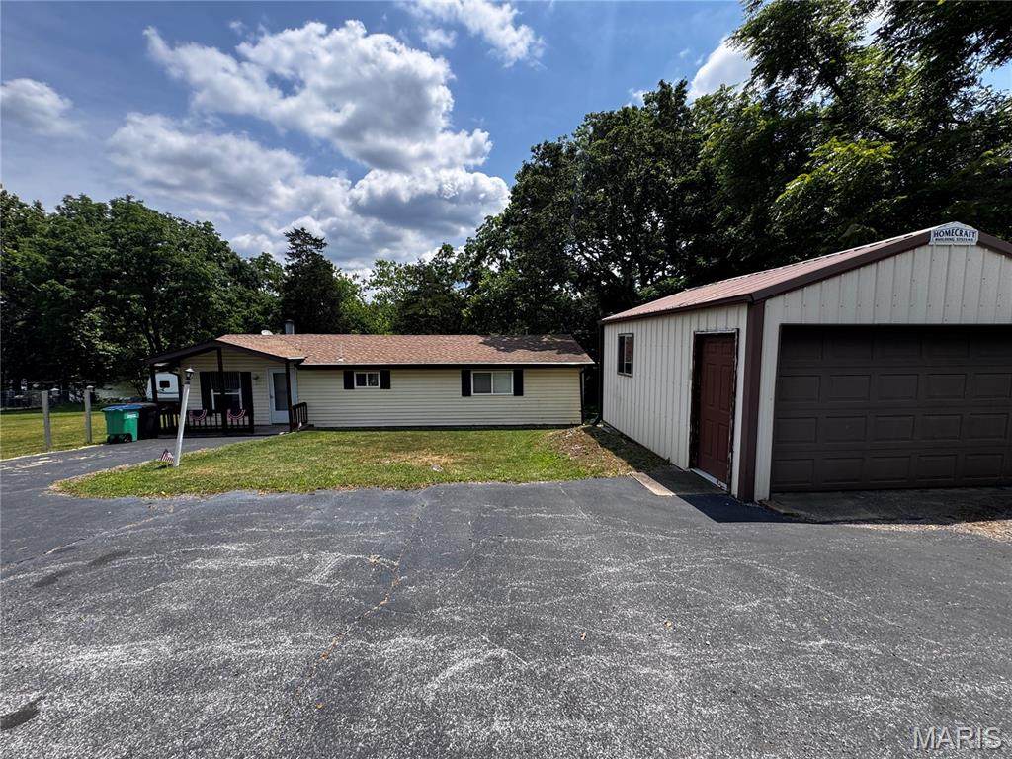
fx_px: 409
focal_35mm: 14
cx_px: 506
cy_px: 380
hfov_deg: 102.1
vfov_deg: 85.7
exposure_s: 1/1178
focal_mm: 2.22
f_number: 2.2
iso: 40
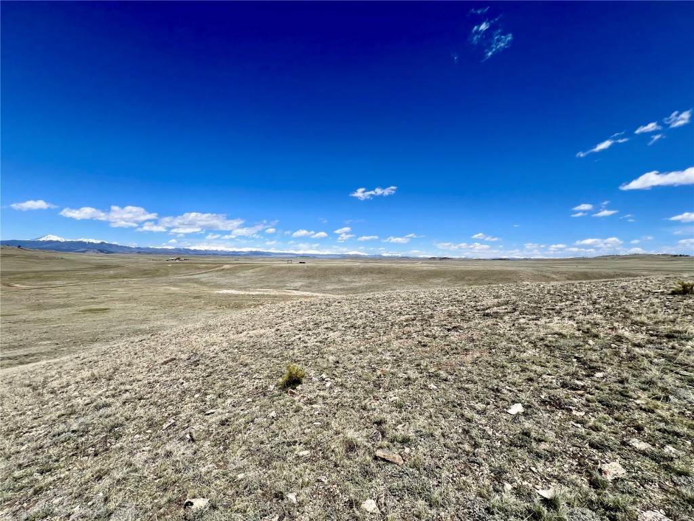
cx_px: 347
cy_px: 260
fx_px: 261
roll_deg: +1.7
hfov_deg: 106.2
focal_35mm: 13
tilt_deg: -1.8
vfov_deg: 89.9
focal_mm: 1.57
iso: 32
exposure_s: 1/3215
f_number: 1.8
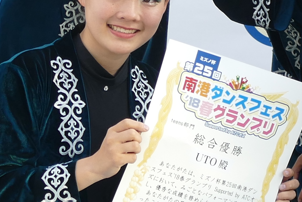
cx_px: 357
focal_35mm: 202
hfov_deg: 10.0
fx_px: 1694
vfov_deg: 6.8
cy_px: 49
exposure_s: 1/250
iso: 125
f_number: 3.1
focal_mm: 13.16
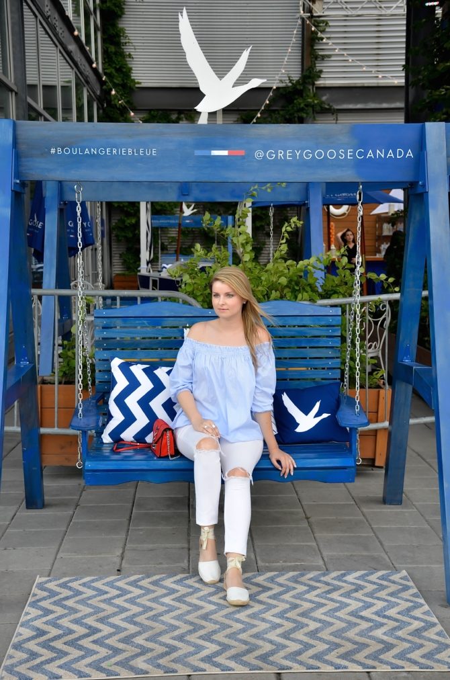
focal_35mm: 57
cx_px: 225
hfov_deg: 23.7
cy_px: 340
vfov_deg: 35.1
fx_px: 1074
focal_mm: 38
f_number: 4.2
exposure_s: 1/500
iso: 400
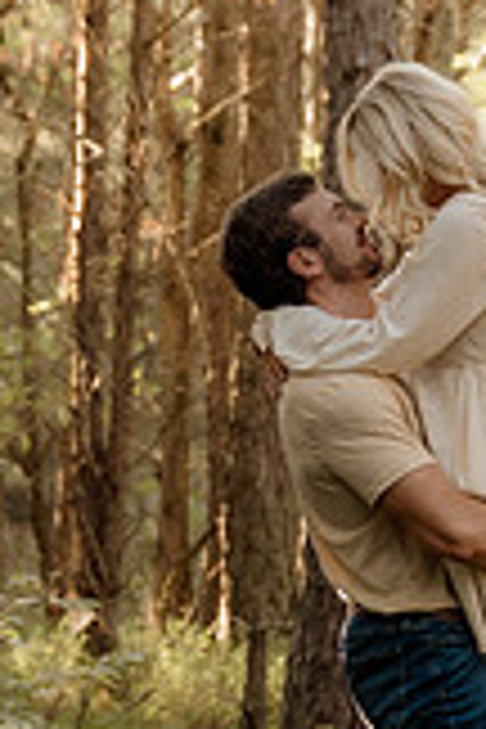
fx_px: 3928
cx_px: 396
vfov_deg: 10.6
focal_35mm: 194
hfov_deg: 7.1
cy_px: 369
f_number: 2.8
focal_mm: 47
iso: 500
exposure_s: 1/125
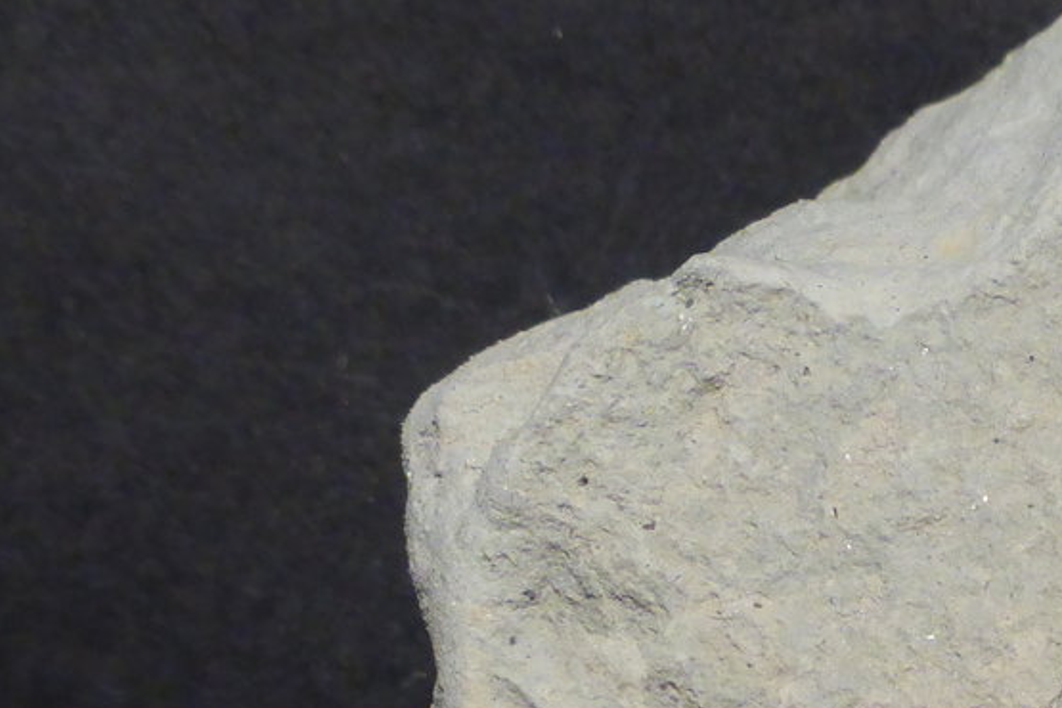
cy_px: 918
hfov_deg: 13.6
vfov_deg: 9.2
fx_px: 4336
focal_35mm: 147
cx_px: 1236
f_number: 4.2
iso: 400
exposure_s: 1/50
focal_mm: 8.5
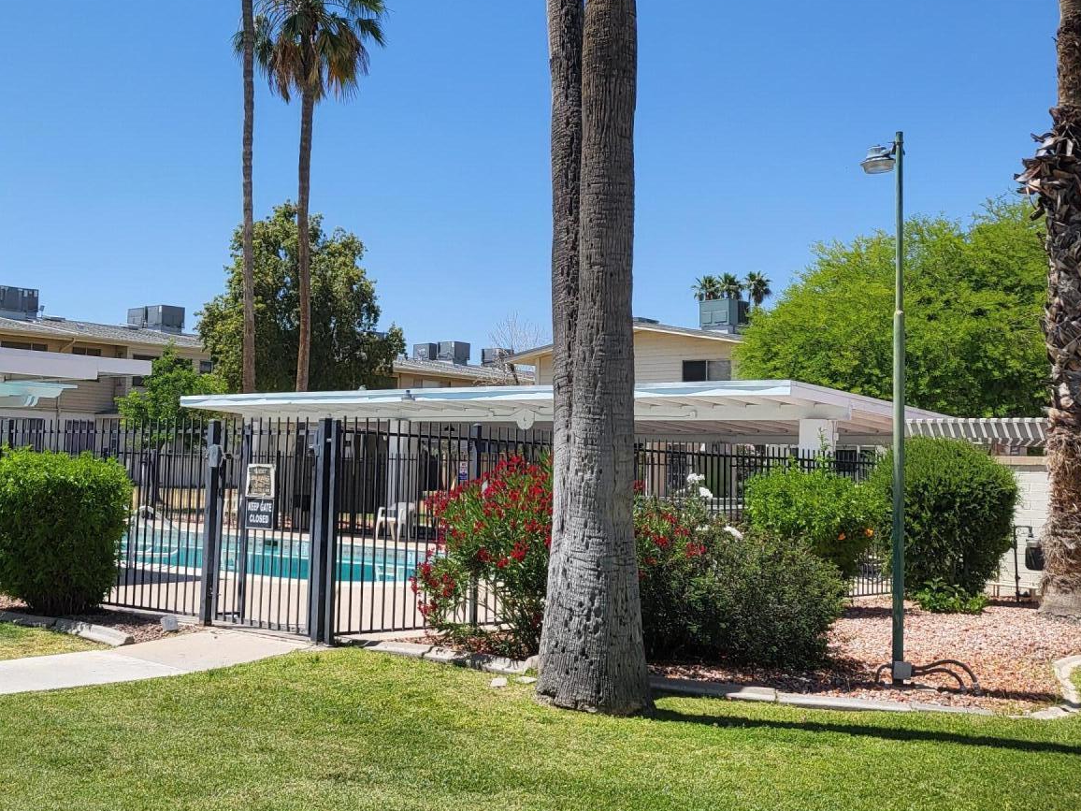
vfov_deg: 32.1
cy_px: 343
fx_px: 1405
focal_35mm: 45
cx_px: 380
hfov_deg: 41.6
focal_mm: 4.25
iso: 50
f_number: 1.8
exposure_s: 1/3282
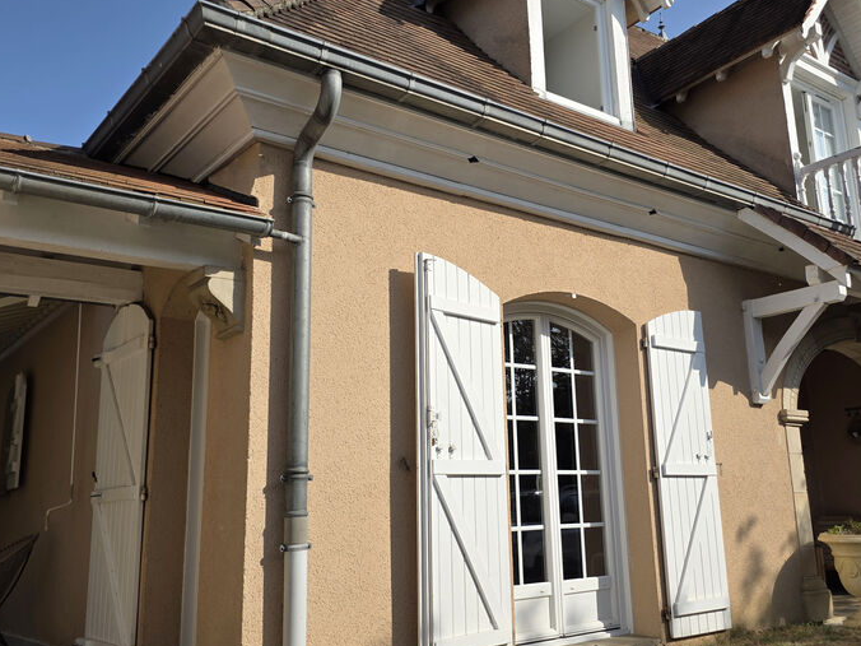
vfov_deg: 41.8
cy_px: 316
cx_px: 503
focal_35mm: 34
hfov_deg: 53.7
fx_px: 846
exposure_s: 1/6355
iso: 80
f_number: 1.7
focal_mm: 6.3
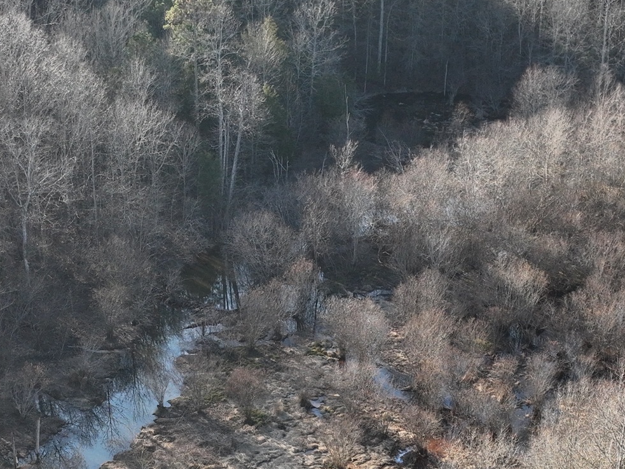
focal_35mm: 75
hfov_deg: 26.0
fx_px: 1354
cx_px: 285
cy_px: 422
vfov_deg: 19.3
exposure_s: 1/200
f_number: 2.8
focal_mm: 12.29
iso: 350
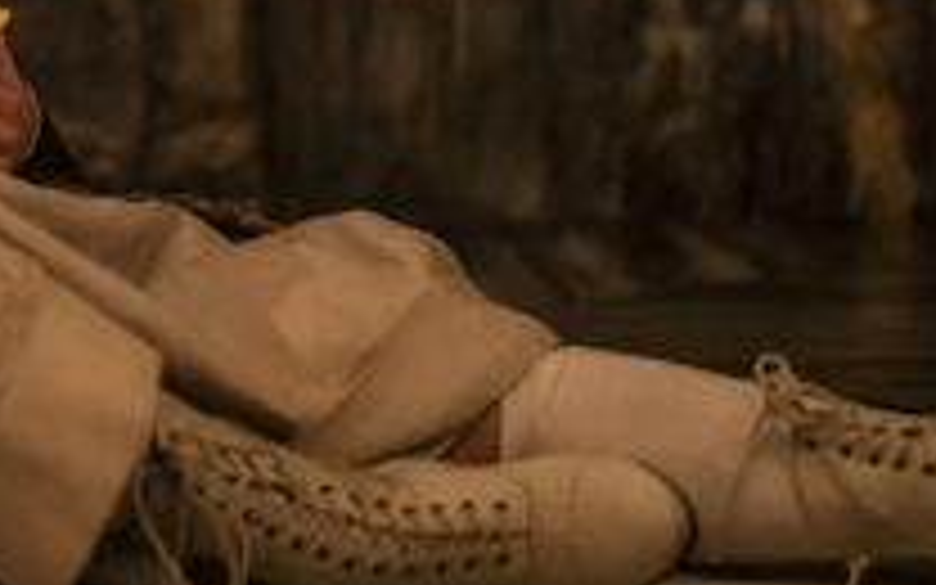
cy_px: -362
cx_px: -396
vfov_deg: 6.9
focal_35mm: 186
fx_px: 4745
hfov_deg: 10.9
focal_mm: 50
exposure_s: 1/100
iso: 2500
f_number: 1.2
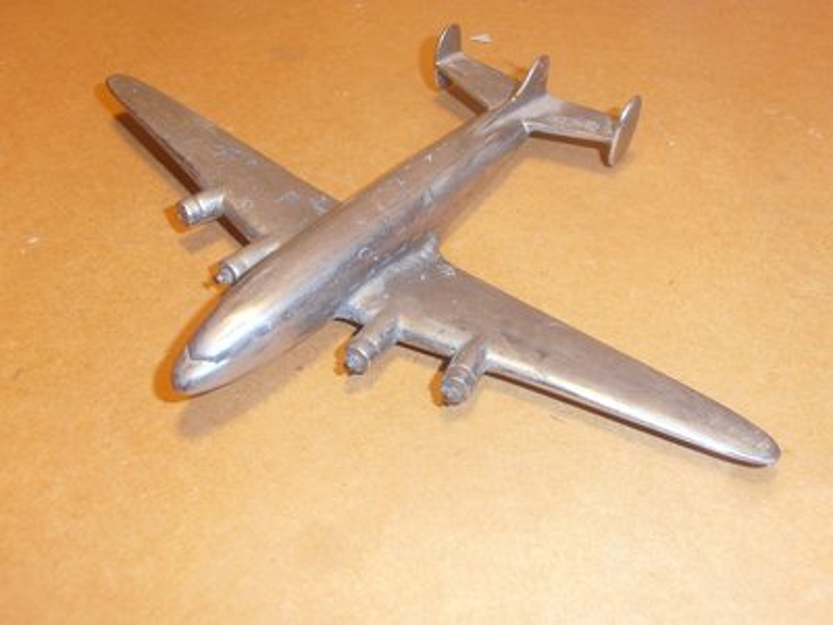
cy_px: 312
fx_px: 890
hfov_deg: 50.1
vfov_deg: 38.7
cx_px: 416
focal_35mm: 37
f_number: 3.9
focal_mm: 6.61
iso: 125
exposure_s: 1/40
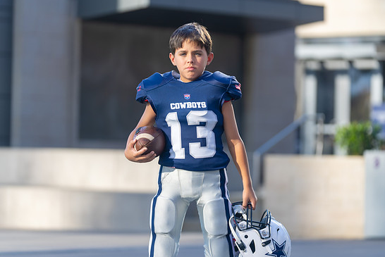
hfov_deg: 12.1
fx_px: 1819
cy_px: 122
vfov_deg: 8.1
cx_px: 193
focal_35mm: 170
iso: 100
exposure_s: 1/500
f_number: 2.8
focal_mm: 151
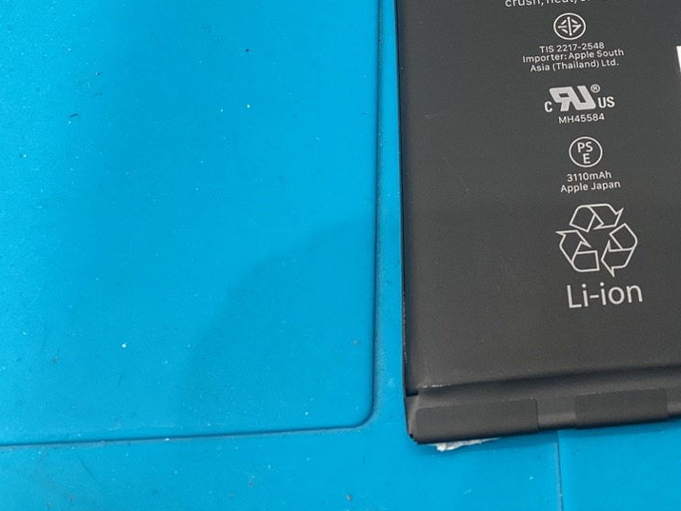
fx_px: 1024
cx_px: 551
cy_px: 88
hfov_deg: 35.5
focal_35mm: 52
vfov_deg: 27.4
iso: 80
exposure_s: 1/50
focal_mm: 3.3
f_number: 2.4
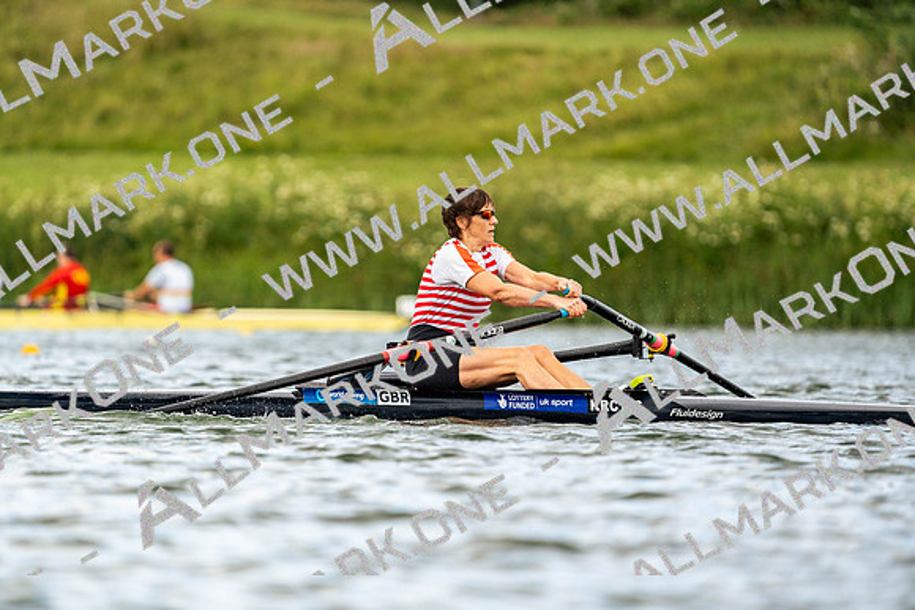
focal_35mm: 547
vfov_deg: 2.5
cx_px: 458
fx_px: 13906
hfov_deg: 3.8
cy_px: 305
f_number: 6.3
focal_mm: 547
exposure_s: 1/2000
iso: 640
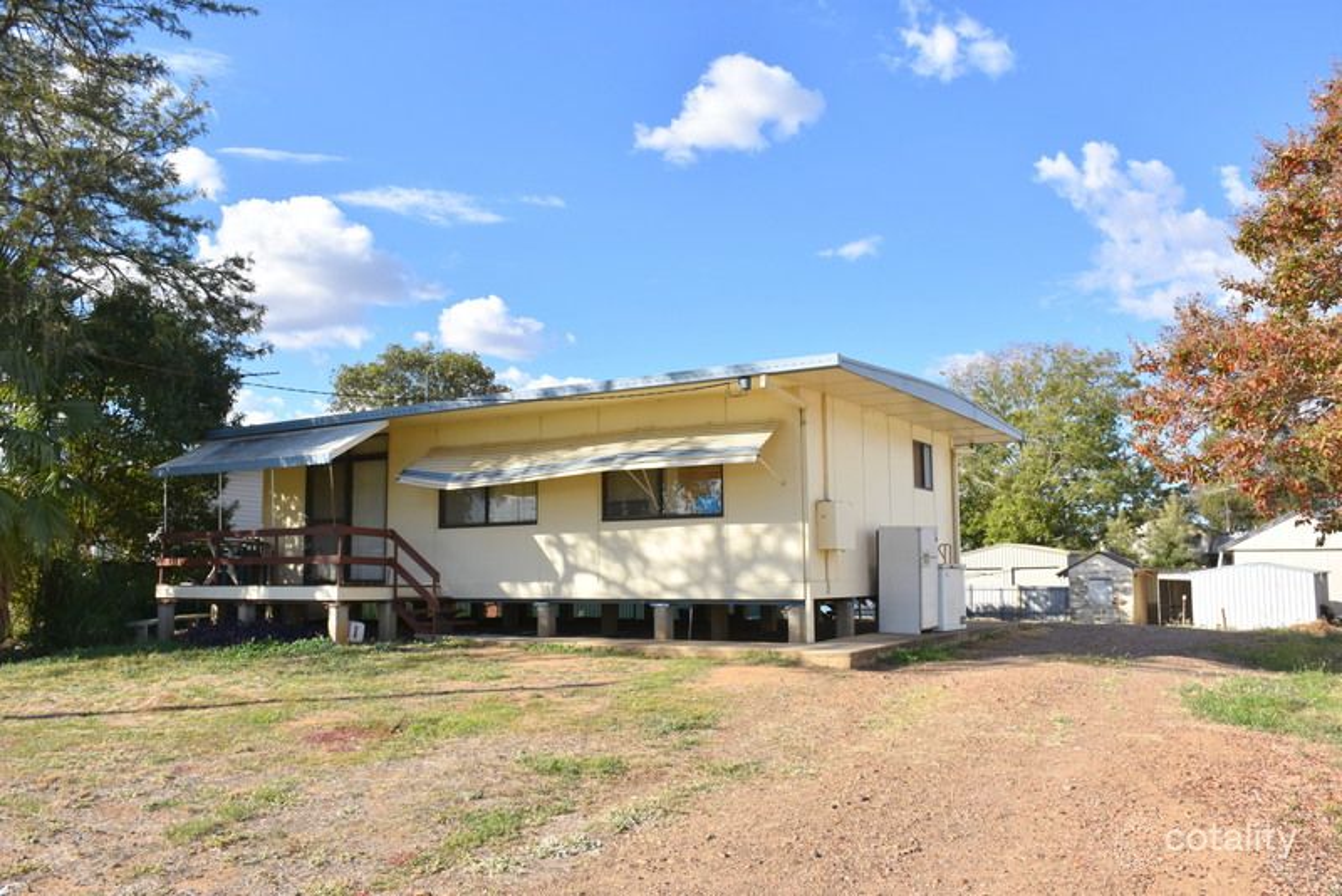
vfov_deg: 43.6
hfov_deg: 61.9
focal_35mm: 30
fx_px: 1119
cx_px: 671
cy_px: 448
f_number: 8
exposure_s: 1/500
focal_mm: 20
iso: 200
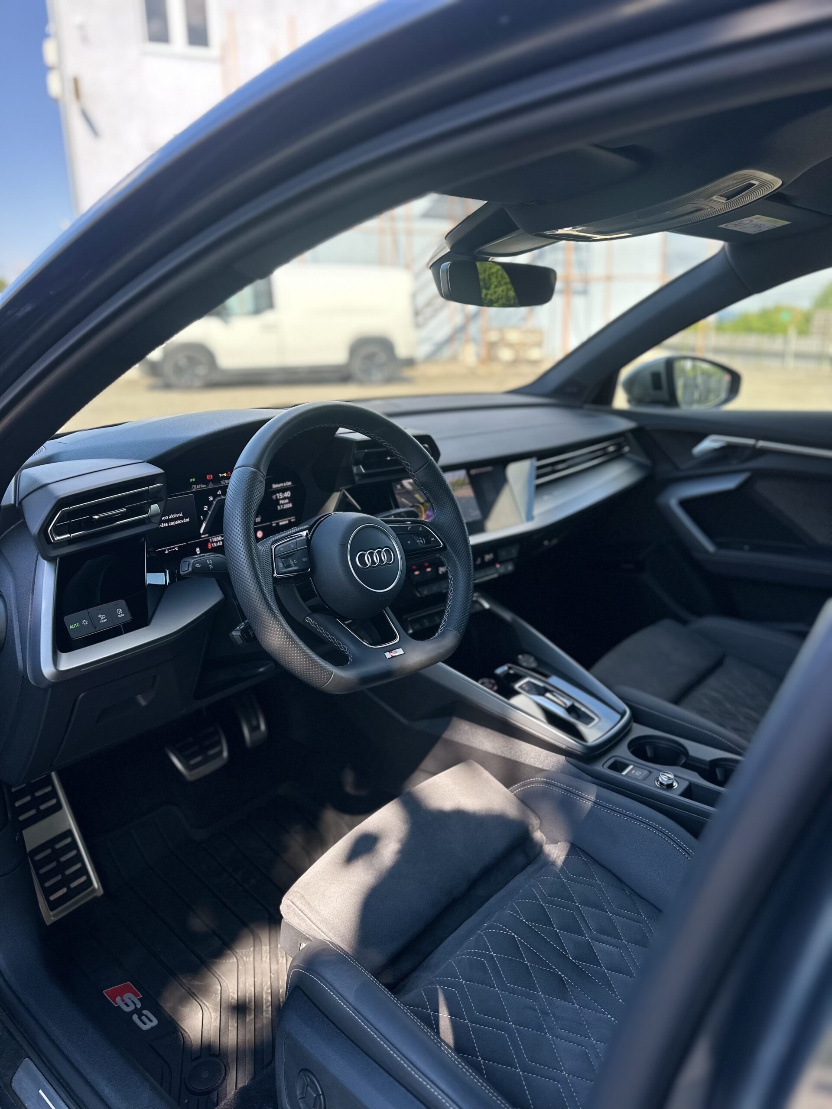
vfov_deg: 71.6
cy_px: 554
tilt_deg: -15.9
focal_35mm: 24
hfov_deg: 56.8
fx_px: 769
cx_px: 416
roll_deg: +1.4
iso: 80
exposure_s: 1/879
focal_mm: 6.86
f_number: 1.78
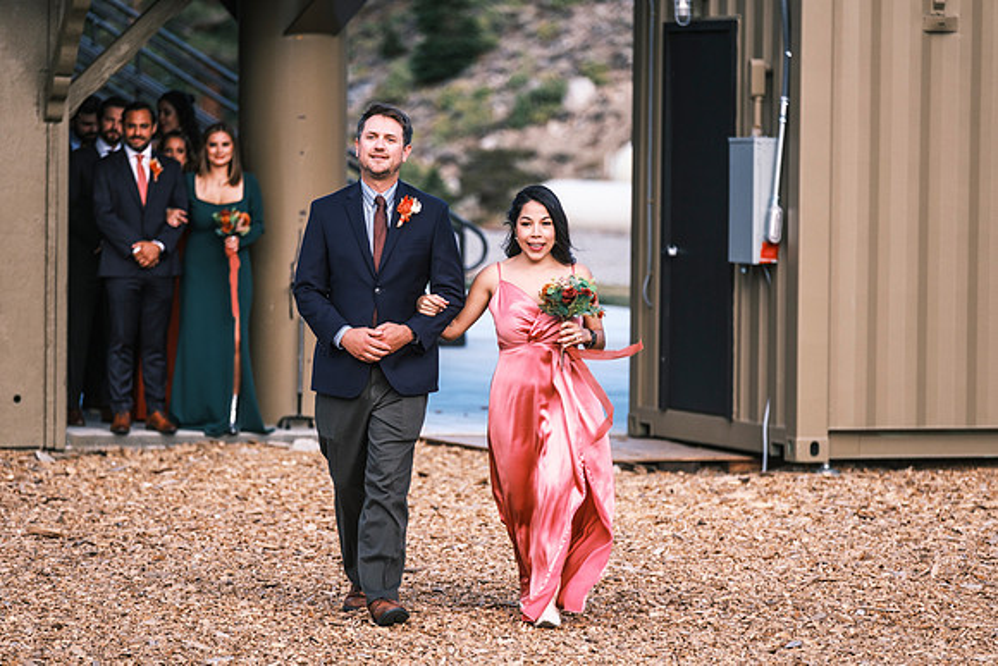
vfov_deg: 7.4
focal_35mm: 186
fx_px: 5157
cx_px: 499
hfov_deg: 11.1
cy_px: 333
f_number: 2.8
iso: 400
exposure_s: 1/900
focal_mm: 124.3
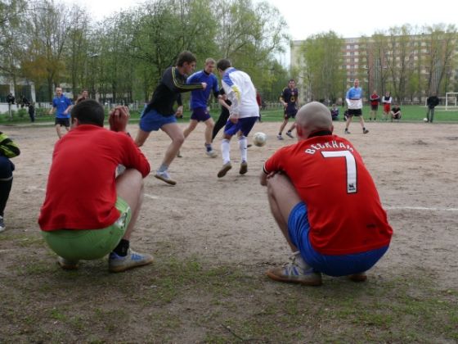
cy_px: 172
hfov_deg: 52.6
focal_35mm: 35
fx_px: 463
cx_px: 229
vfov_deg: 40.7
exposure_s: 1/200
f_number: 4.5
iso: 100
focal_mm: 7.4
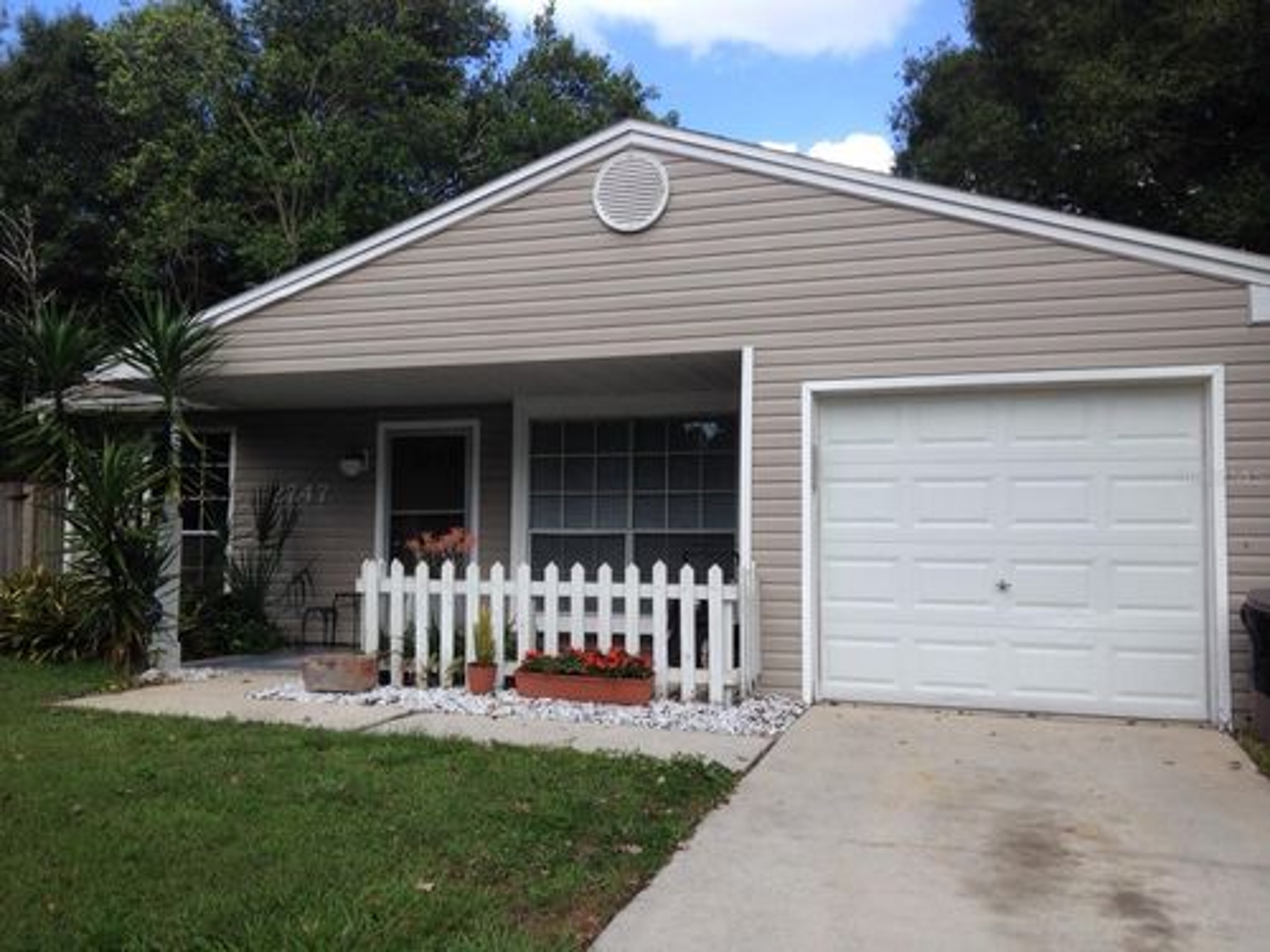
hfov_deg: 55.4
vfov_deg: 42.9
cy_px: 476
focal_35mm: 33
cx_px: 635
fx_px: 1211
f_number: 2.4
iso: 50
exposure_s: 1/968
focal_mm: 4.12
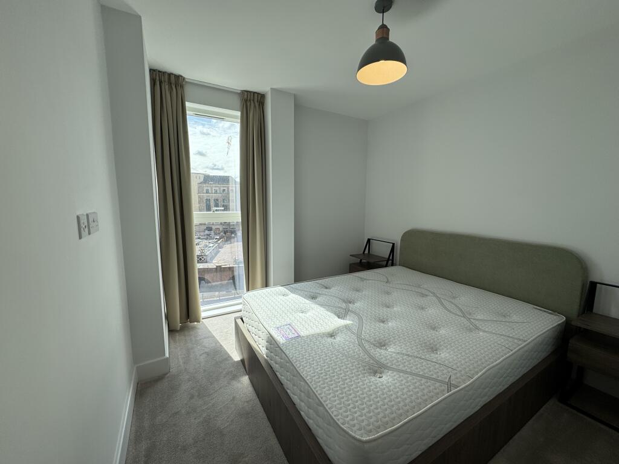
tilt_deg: -7.4
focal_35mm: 14
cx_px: 310
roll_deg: -0.2
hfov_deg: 102.1
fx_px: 250
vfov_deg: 85.7
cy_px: 232
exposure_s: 1/610
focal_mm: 2.22
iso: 50
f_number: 2.2
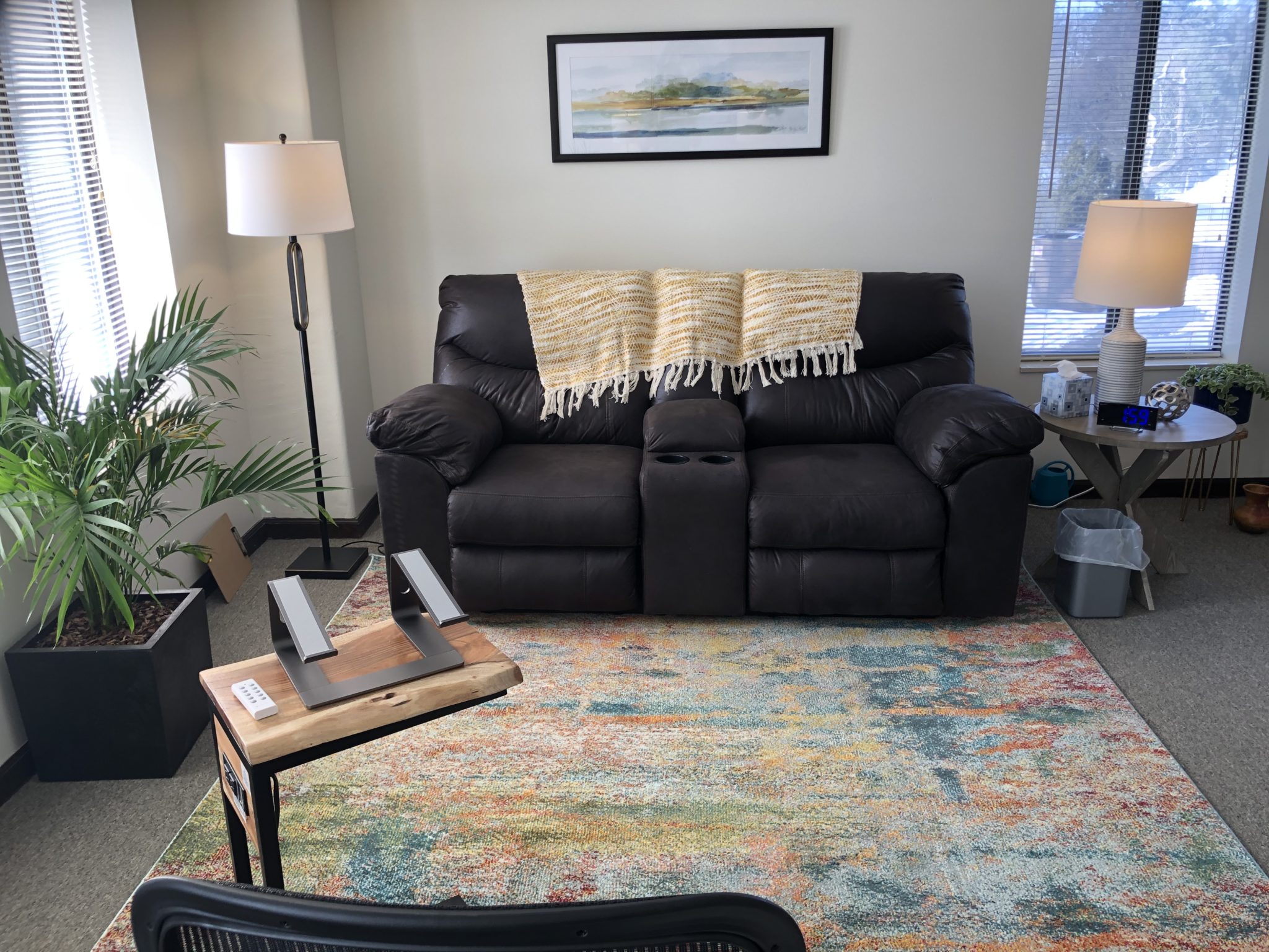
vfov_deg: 49.7
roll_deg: +1.5
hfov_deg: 63.4
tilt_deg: -17.4
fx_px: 1026
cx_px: 634
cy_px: 476
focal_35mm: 28
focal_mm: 3.99
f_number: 1.8
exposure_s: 1/120
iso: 50
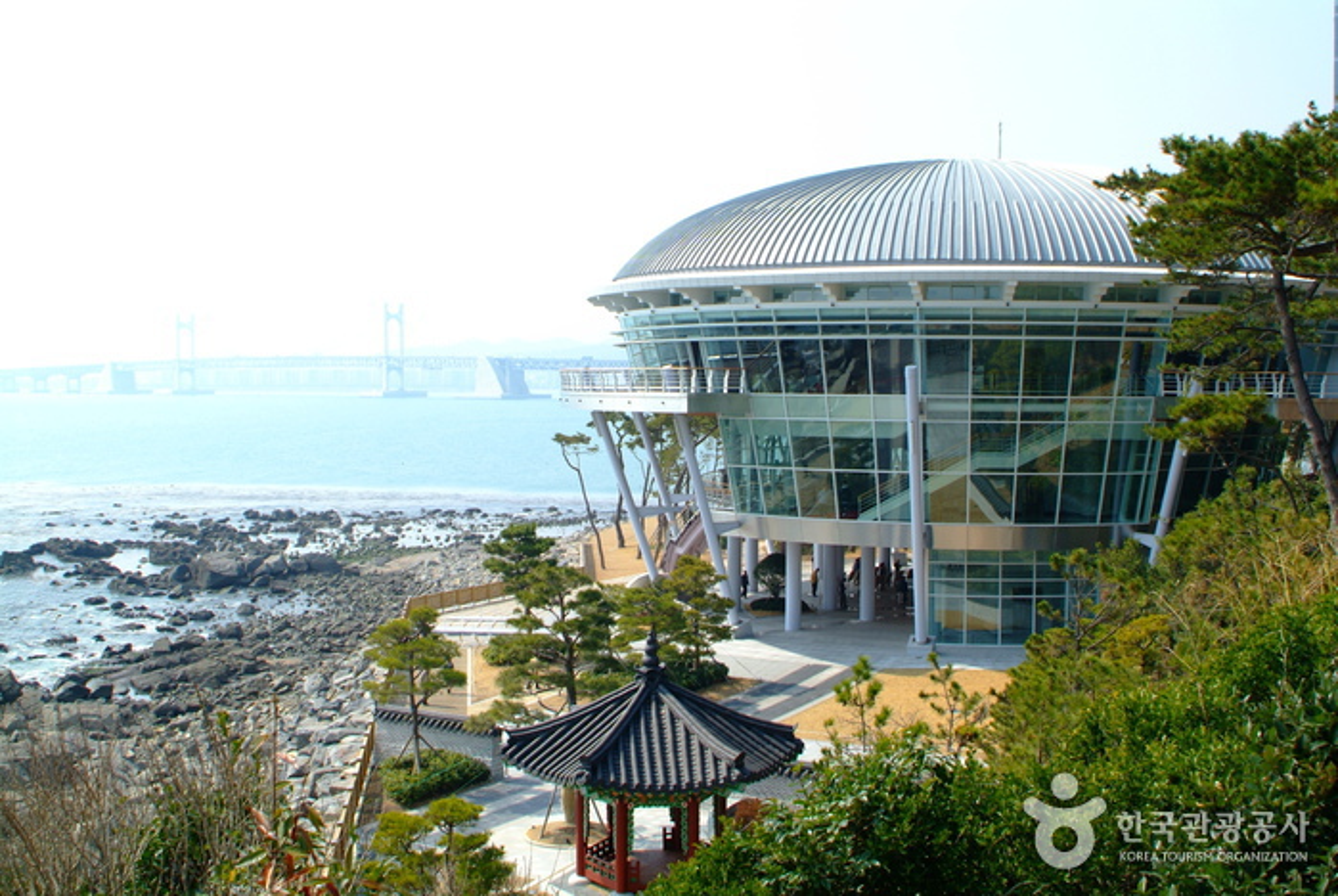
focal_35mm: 42
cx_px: 669
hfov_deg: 46.3
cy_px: 448
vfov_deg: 32.0
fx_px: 1563
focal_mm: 28
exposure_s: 1/250
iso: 200
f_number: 8
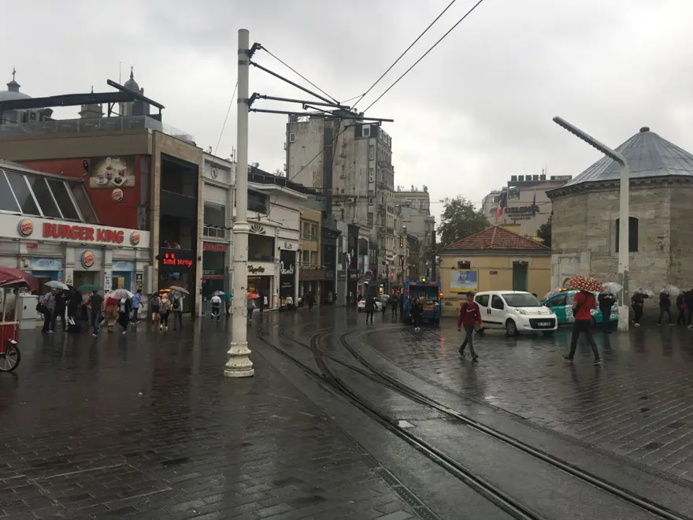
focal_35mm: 29
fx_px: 581
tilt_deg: +1.3
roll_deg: -1.4
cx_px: 346
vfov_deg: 48.2
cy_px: 260
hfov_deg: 61.7
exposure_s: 1/175
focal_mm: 4.15
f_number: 2.2
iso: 25
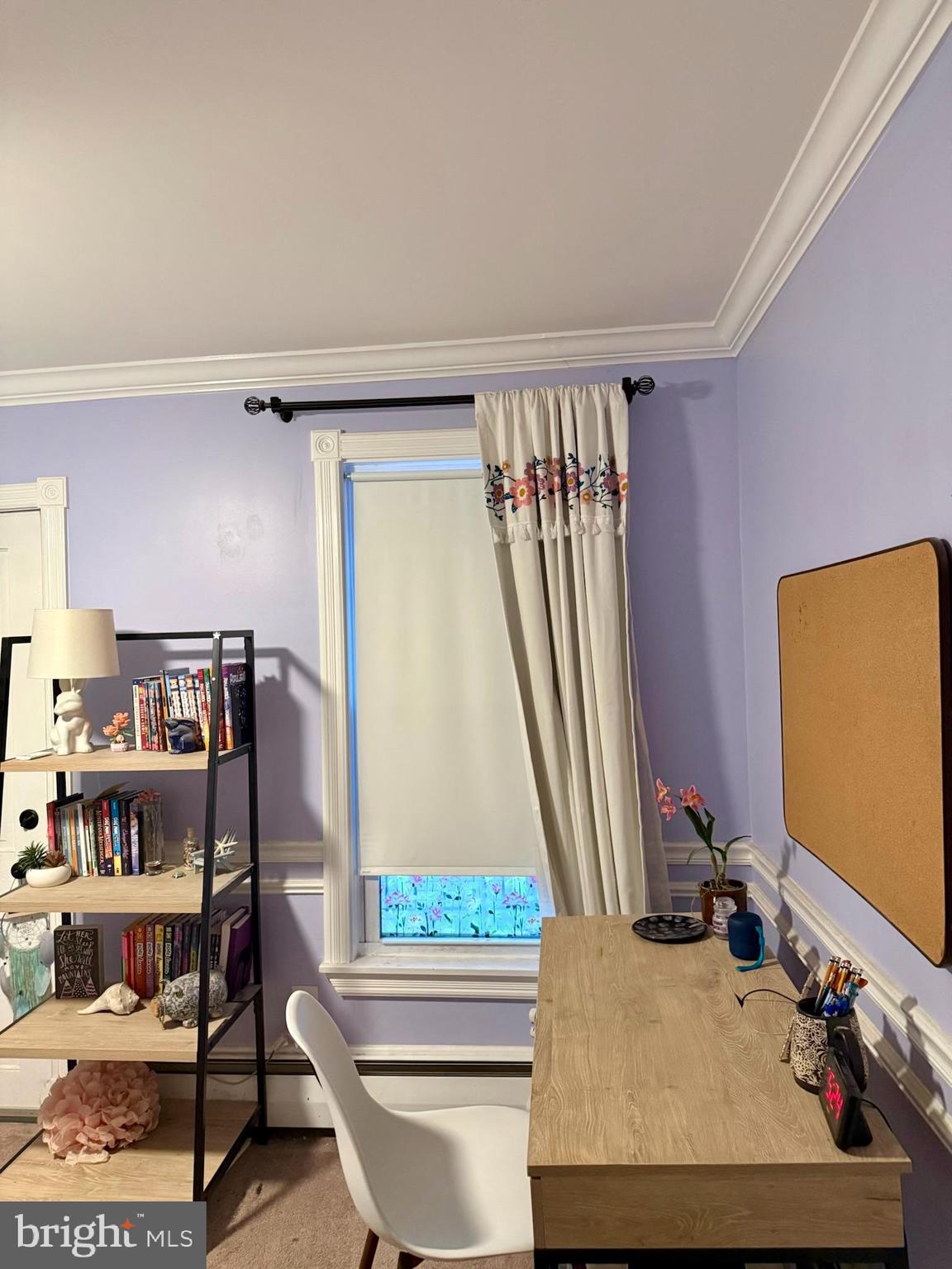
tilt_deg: +1.2
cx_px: 476
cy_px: 634
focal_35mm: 24
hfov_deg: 56.8
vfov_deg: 71.6
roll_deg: +1.2
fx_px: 880
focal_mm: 6.76
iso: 640
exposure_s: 1/40
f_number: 1.78
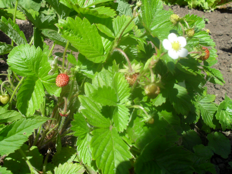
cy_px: 87
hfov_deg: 52.6
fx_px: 235
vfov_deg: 40.7
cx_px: 116
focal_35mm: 35
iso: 100
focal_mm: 6.3
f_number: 8.4
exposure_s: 1/125
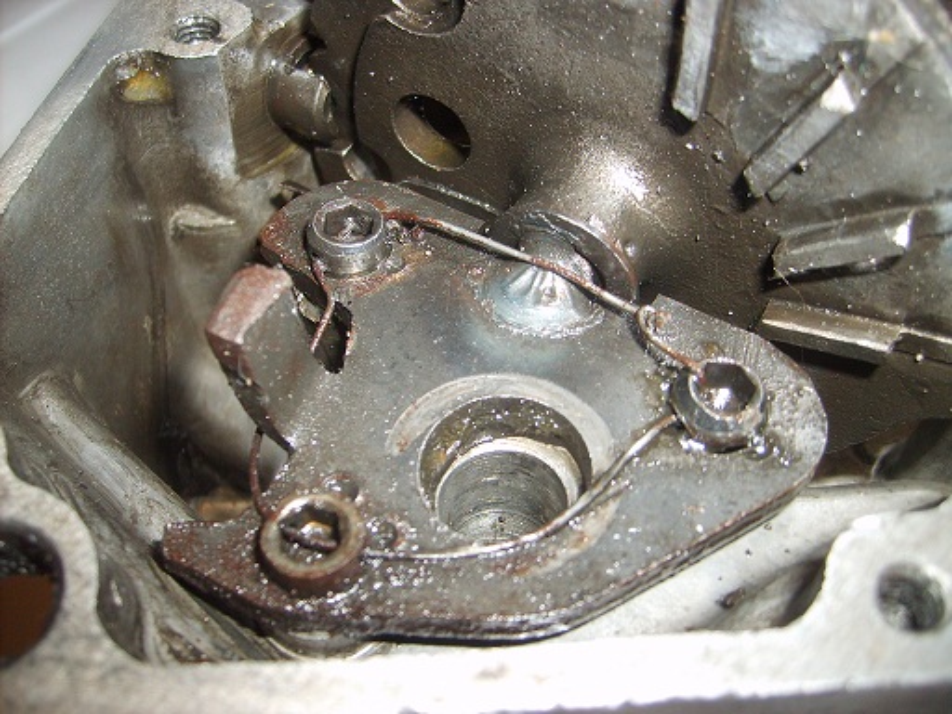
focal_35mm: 35
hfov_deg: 52.6
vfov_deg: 40.7
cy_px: 357
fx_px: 963
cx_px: 476
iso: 100
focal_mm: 5.8
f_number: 2.8
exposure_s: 1/45
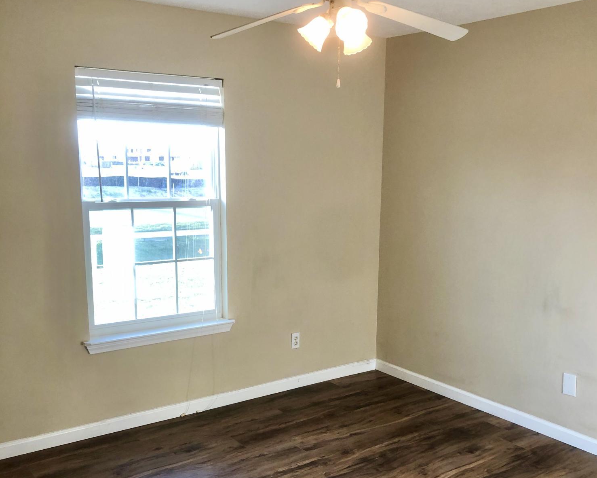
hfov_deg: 49.1
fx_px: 654
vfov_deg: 39.9
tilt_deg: -10.4
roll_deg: -1.0
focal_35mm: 37
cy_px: 290
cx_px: 303
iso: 20
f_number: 1.8
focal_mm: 3.99
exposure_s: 1/40
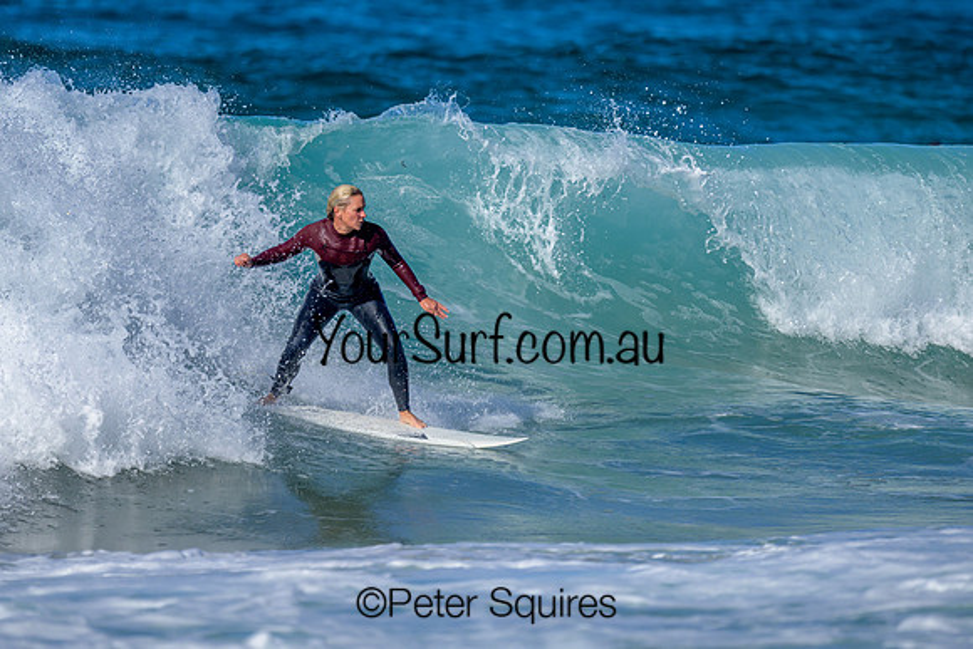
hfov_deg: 1.9
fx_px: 29737
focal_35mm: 1100
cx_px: 383
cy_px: 315
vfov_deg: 1.3
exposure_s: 1/2000
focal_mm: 800
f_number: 6.3
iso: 200
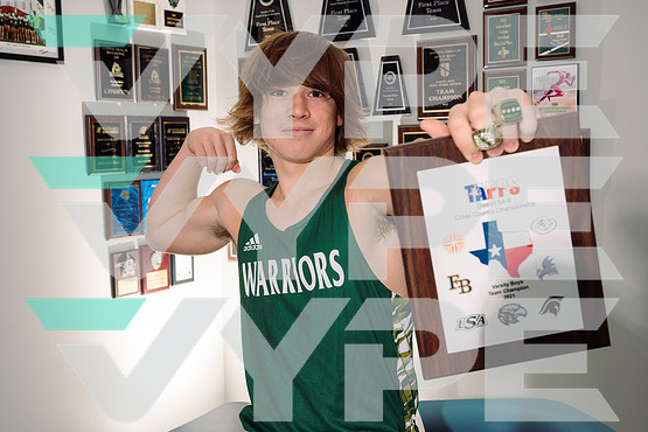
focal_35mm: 46
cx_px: 326
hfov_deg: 42.7
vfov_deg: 29.2
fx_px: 828
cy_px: 219
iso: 125
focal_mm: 44
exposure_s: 1/250
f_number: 9
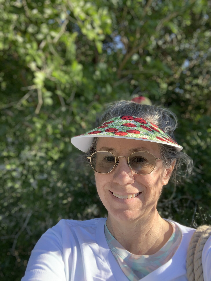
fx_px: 260
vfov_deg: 56.8
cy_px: 140
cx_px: 106
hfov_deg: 44.2
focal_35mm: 32
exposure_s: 1/484
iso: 16
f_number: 2.2
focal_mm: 2.87
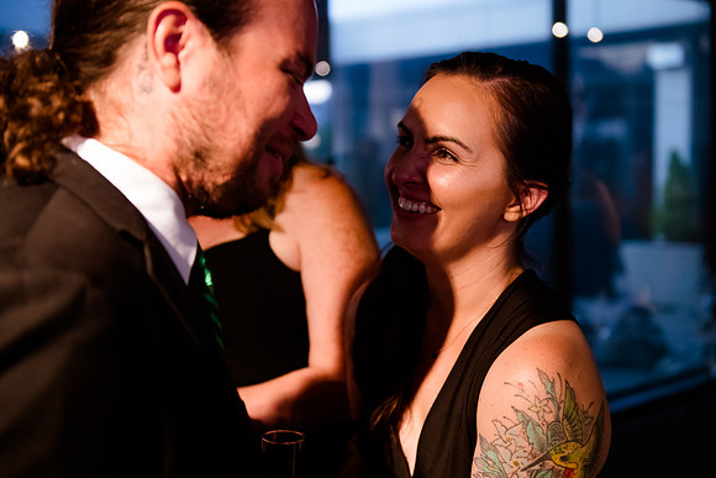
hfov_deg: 37.7
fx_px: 1046
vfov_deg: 25.7
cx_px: 410
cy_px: 234
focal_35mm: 53
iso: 3200
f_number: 2.8
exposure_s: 1/160
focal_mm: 45
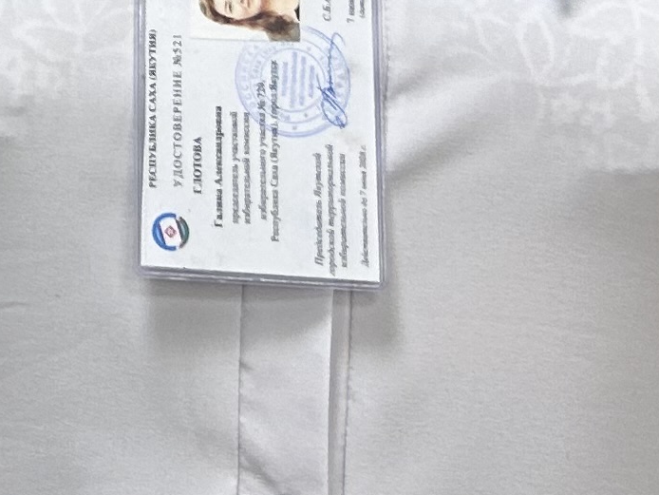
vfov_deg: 9.0
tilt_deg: -4.8
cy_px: -623
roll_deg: -1.3
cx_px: -438
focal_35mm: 151
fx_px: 2876
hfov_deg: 12.2
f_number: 1.5
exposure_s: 1/50
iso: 64
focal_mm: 5.7
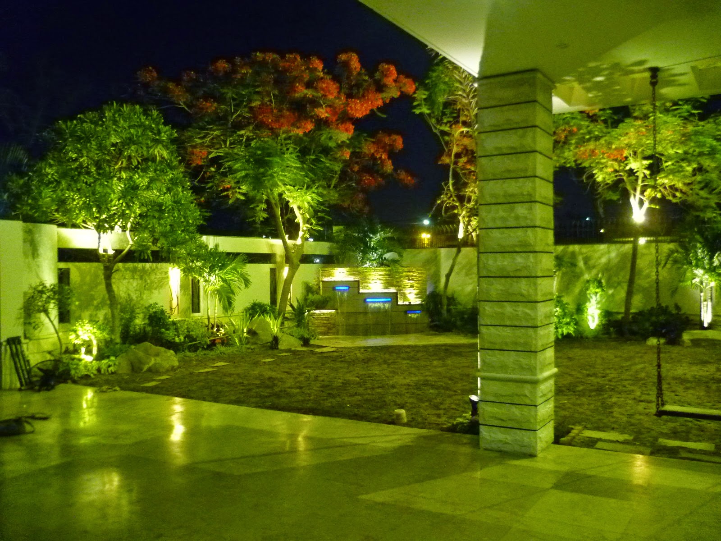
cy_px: 270
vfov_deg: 45.4
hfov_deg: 58.4
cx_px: 360
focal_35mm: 31
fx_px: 646
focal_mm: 5.5
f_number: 2.8
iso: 800
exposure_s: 1/8
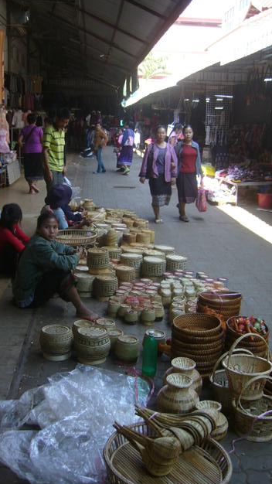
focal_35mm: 39
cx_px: 130
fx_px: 500
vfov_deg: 51.6
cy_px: 240
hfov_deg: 30.4
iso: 80
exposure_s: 1/60
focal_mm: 5.8
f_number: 2.8
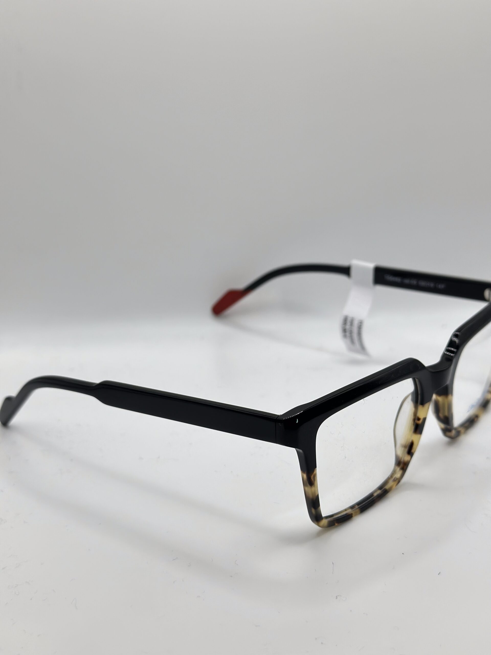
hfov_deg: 30.3
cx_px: 246
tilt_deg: -31.6
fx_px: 908
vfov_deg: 39.7
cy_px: 328
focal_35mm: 48
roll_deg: -0.1
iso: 80
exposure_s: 1/767
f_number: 1.78
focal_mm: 6.86
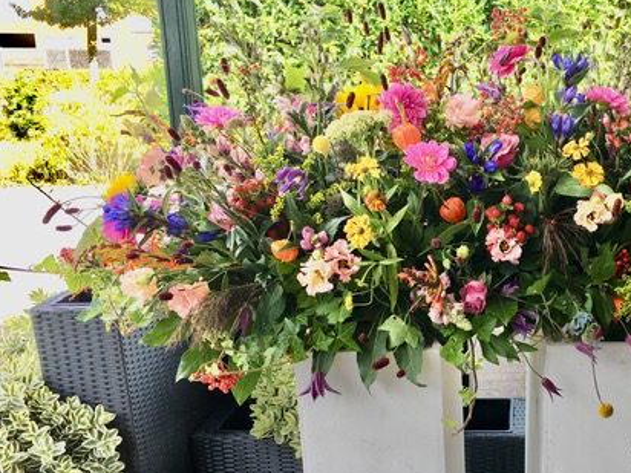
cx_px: 489
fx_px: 820
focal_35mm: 45
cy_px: 298
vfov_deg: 32.0
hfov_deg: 40.6
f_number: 2.2
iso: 25
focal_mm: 4.15
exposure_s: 1/135
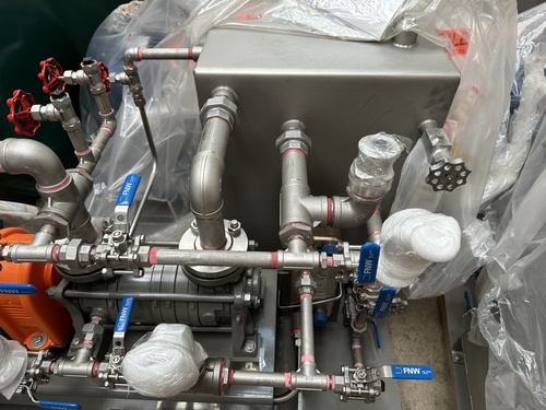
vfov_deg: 56.8
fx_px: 379
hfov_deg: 71.6
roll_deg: -0.2
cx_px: 273
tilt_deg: -44.4
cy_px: 205
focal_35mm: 24
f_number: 1.78
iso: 80
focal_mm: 6.86
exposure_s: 1/121
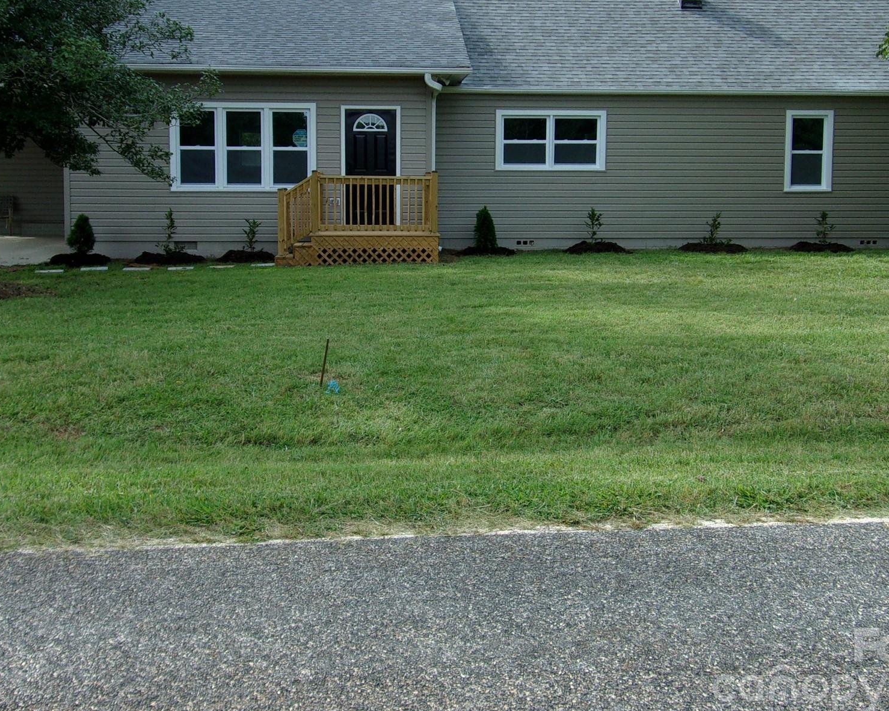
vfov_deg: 32.6
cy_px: 279
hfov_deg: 40.3
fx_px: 1210
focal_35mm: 46
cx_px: 437
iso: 80
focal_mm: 6.1
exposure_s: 1/400
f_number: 3.3
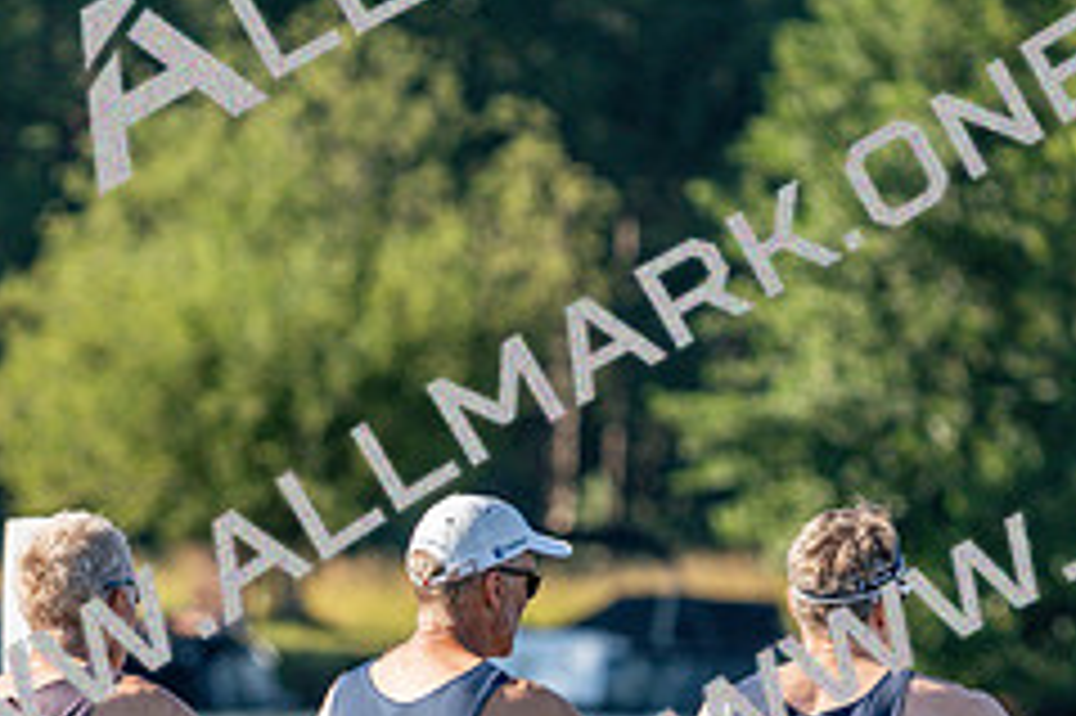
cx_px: 329
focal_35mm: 772
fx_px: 23058
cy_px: 853
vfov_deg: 1.8
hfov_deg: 2.7
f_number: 6.3
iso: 400
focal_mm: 318
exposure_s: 1/1600
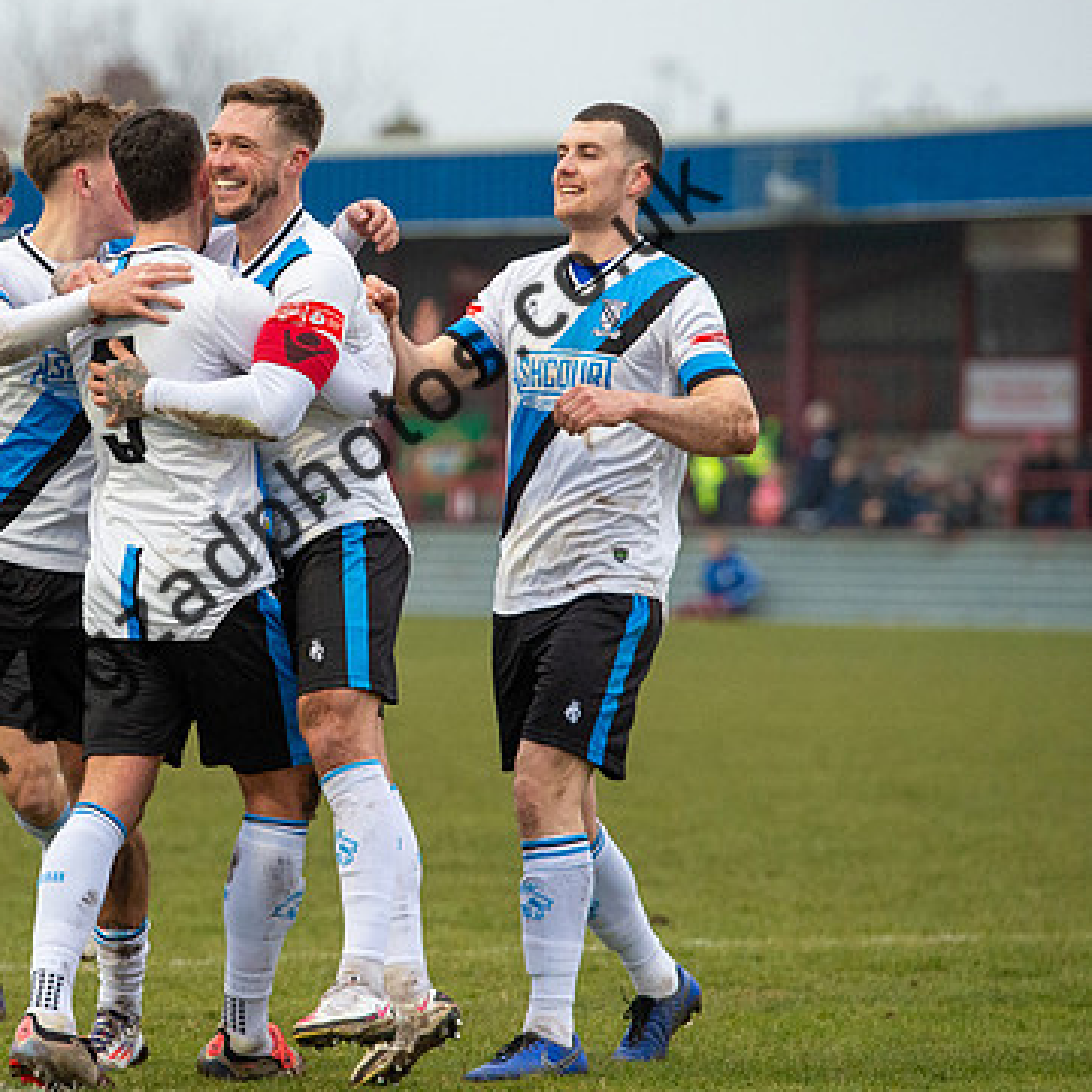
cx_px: 221
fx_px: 11135
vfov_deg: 5.6
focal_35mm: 312
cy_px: 495
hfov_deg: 5.6
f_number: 4
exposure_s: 1/1000
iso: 4500
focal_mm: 185
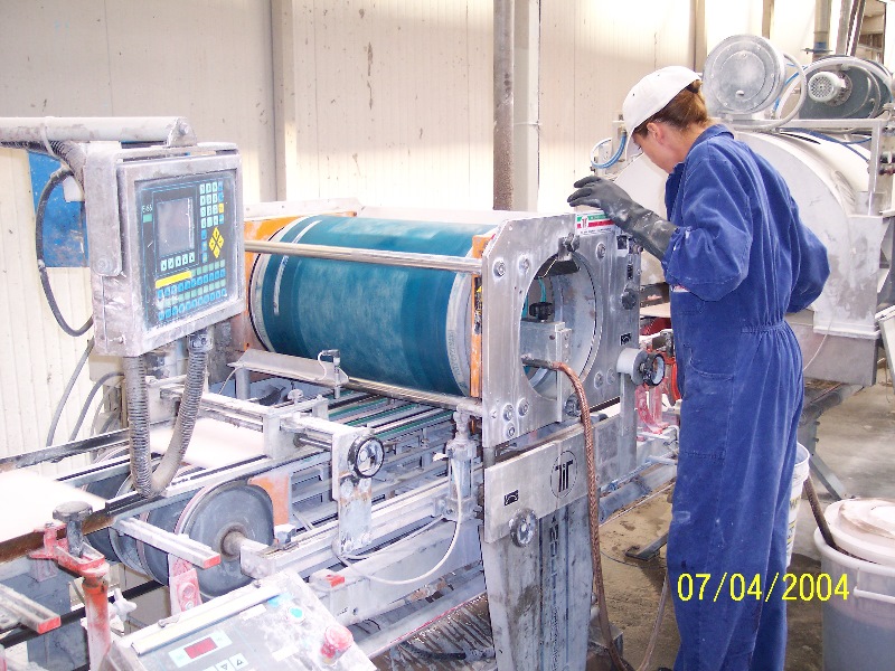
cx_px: 448
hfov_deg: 49.0
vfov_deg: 37.7
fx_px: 982
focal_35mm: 38
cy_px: 336
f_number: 2.8
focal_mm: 8
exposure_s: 1/45
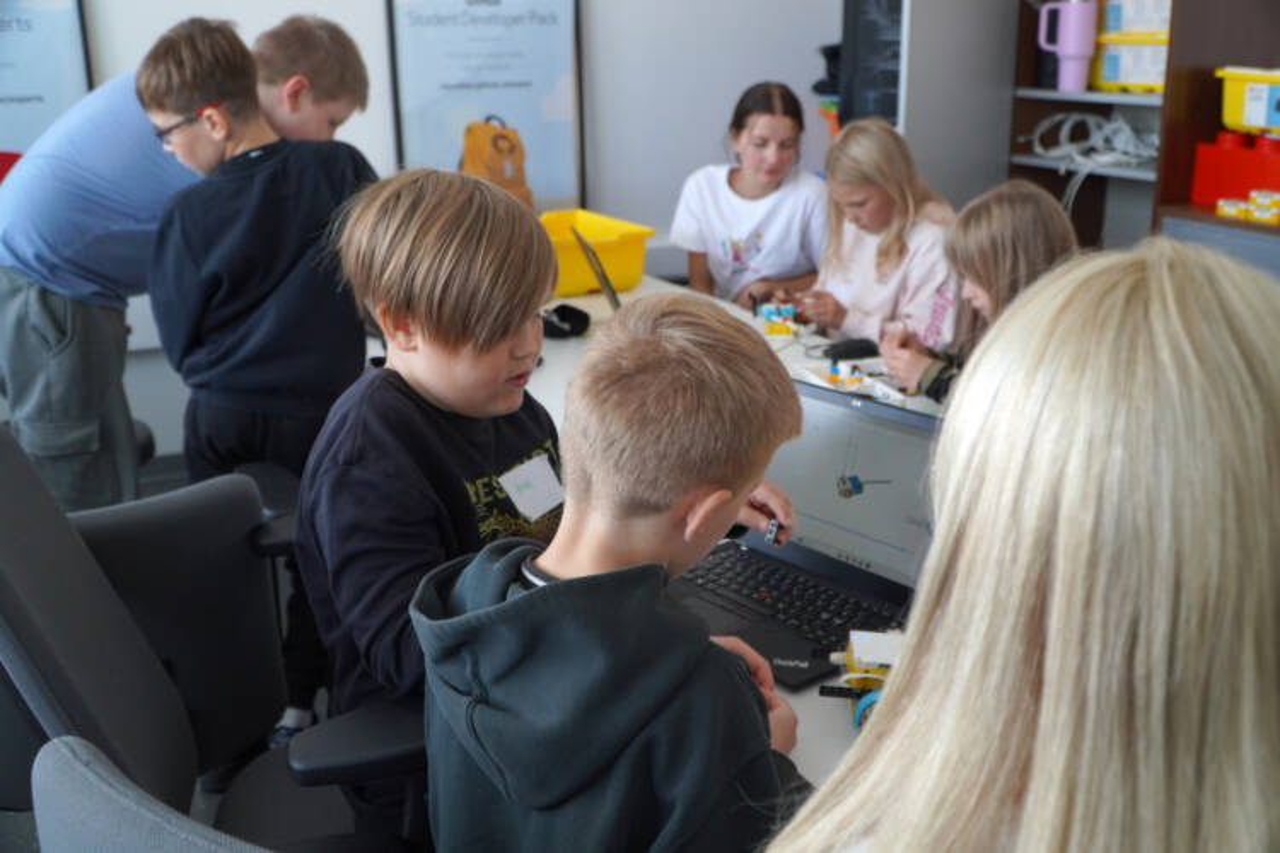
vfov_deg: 36.9
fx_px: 1280
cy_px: 426
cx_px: 640
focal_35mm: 36
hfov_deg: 53.1
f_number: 4
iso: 800
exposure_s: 1/160
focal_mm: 24
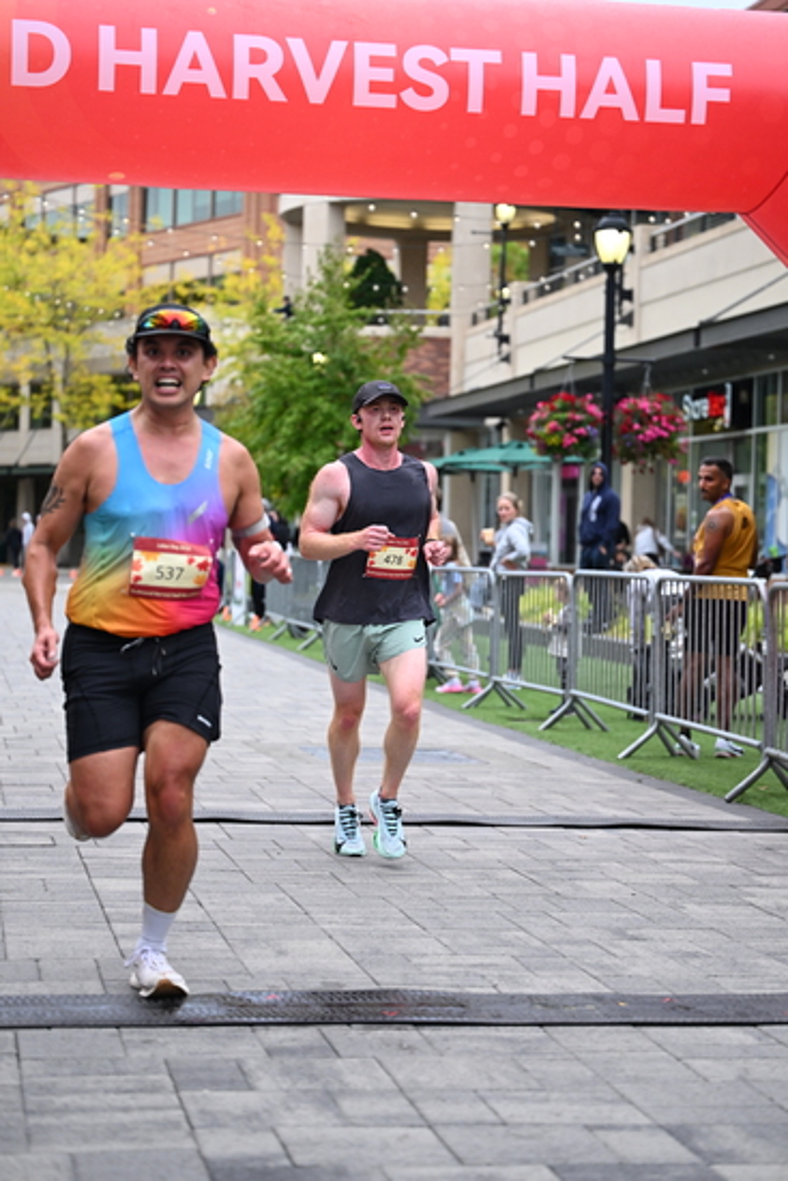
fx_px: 2330
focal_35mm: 71
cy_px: 590
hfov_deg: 19.2
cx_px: 394
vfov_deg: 28.4
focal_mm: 71
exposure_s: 1/2500
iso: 1250
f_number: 2.8
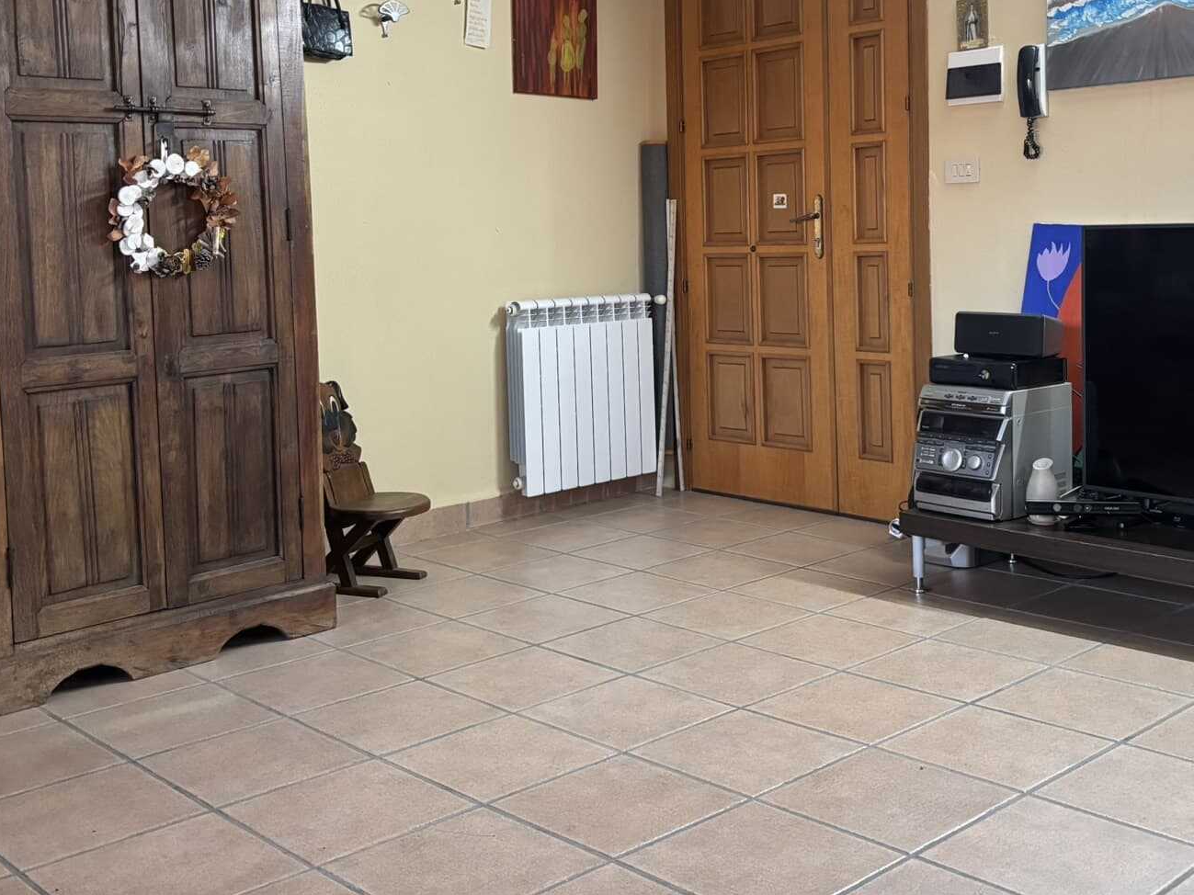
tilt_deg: -3.1
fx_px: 1414
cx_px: 642
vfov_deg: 34.7
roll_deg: +1.8
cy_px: 278
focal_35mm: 41
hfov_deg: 45.7
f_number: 1.6
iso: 500
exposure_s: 1/50
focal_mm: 5.96
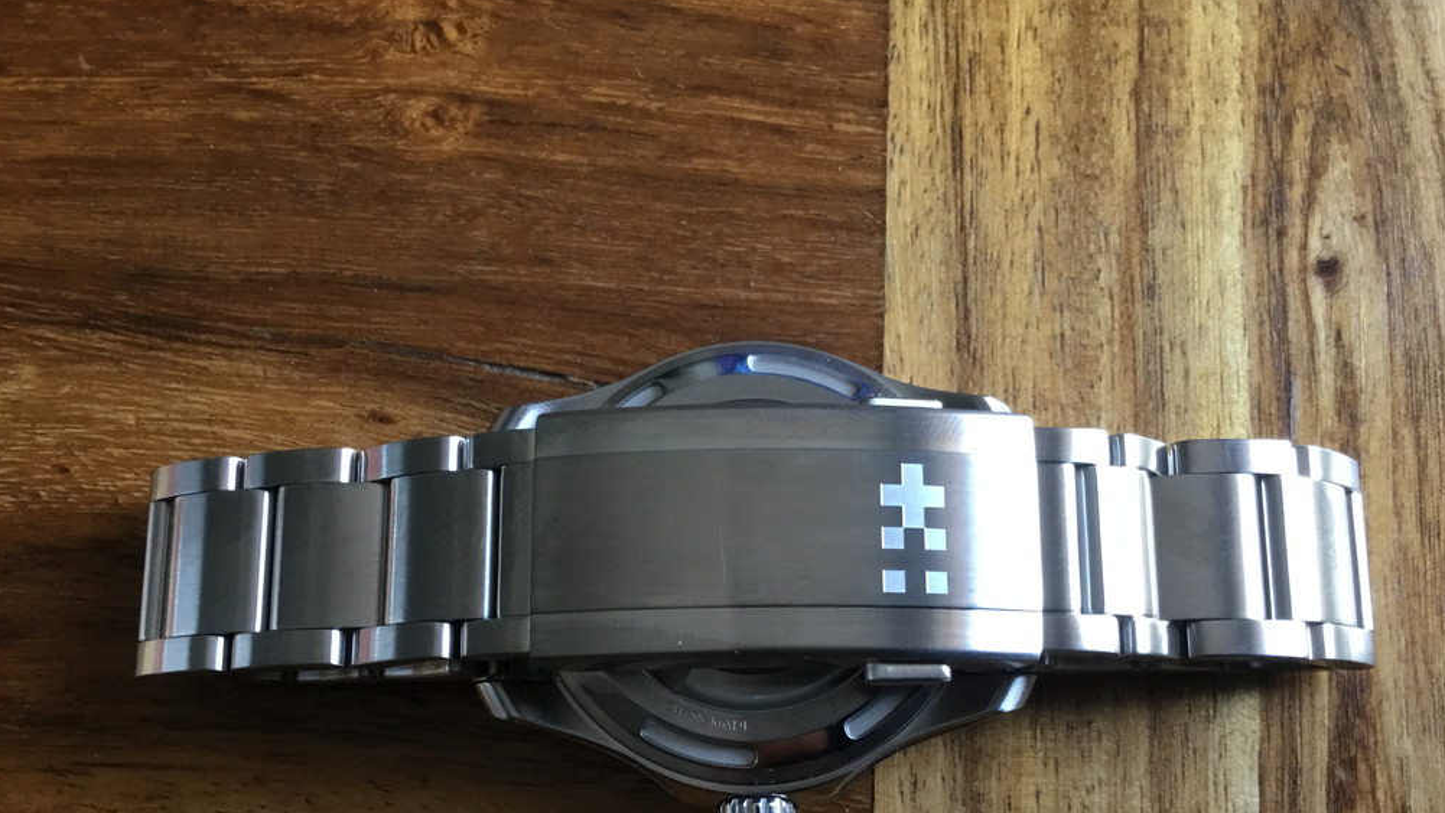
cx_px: 754
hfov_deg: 55.3
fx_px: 1379
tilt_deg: -79.3
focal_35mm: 36
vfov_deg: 32.5
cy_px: 549
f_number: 2.4
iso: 125
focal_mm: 3.3
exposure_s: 1/33
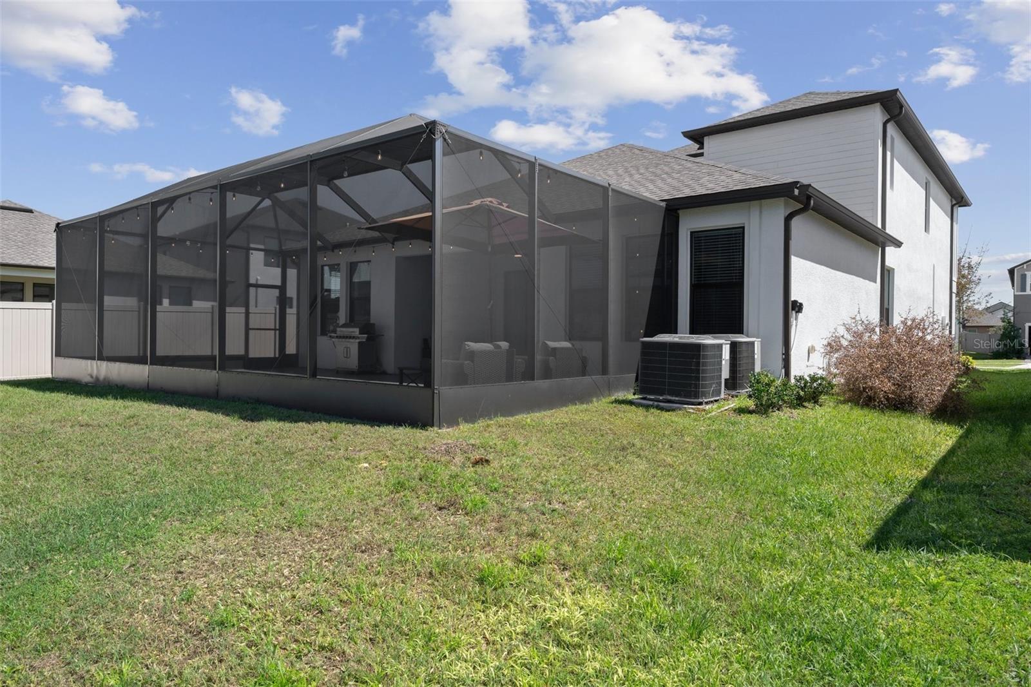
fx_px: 659
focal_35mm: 23
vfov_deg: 55.1
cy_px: 344
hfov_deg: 76.1
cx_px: 516
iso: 320
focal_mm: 23
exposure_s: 1/80
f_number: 9
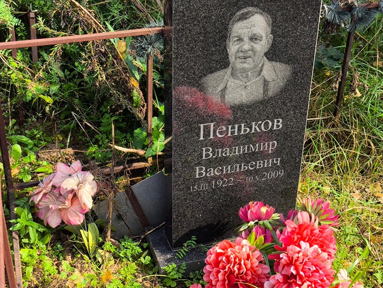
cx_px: 199
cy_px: 147
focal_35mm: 54
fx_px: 598
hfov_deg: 35.5
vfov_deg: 27.1
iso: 50
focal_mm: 4.71
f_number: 1.7
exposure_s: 1/569
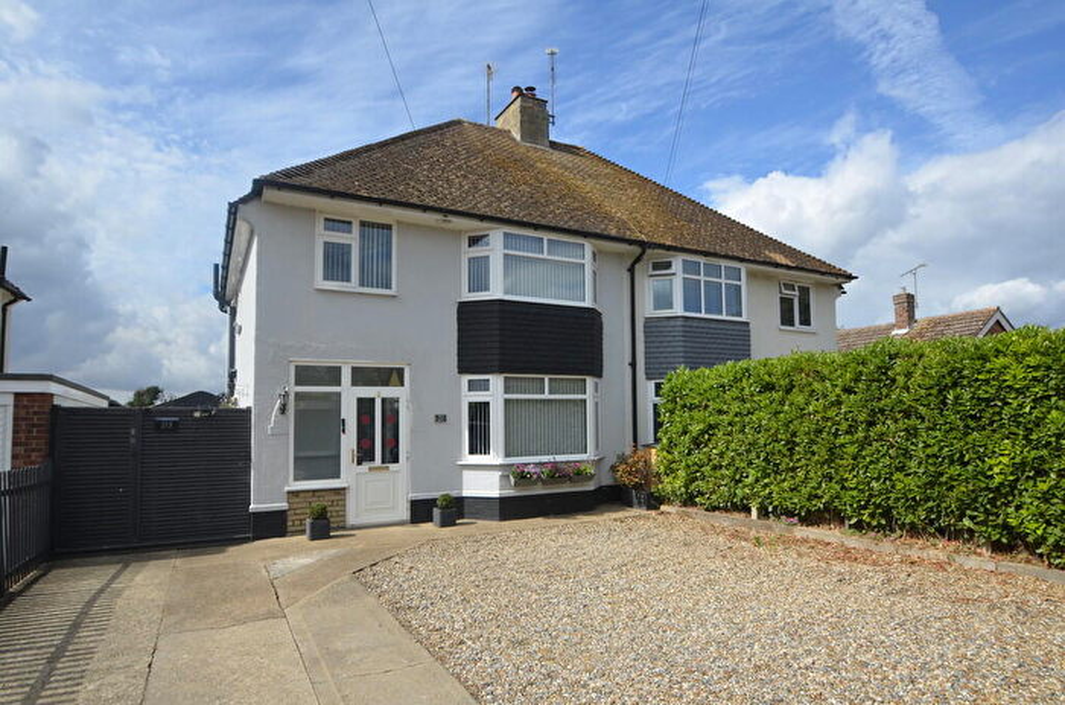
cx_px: 532
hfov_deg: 81.3
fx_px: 620
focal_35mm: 21
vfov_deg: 59.2
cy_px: 352
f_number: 8
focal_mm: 14
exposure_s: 1/250
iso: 100
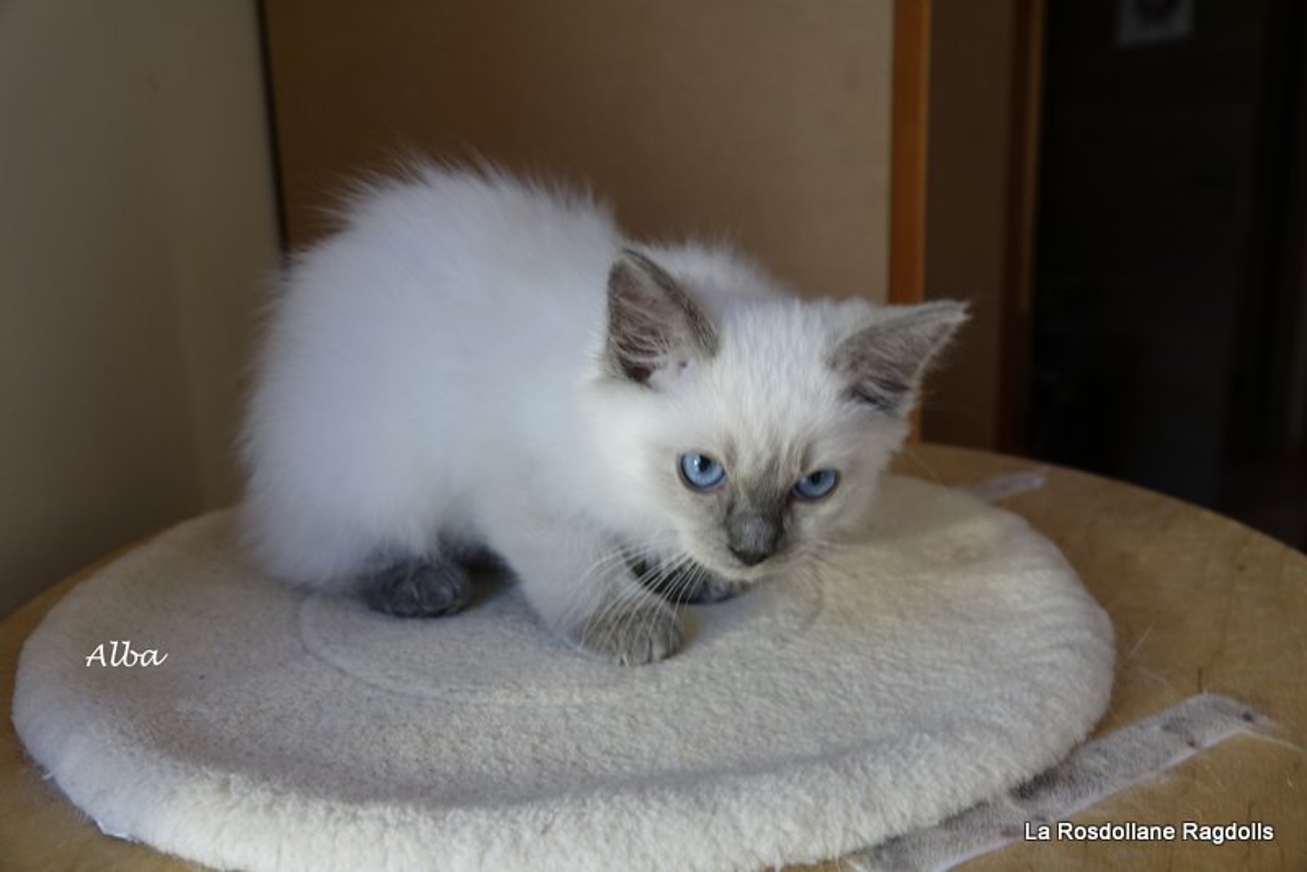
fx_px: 1090
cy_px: 436
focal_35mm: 30
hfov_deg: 61.9
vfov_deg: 43.6
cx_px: 654
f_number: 2.8
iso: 100
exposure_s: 1/50
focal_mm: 11.03
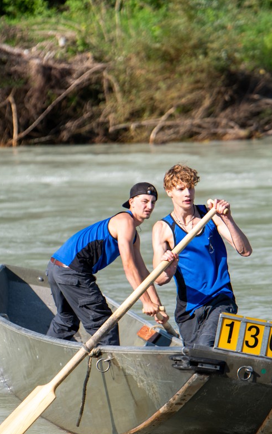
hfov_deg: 3.2
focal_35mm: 417
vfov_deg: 5.0
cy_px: 256
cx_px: 172
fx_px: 4944
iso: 200
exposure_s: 1/1600
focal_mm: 200
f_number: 4
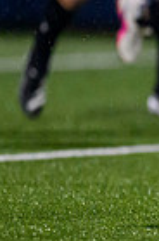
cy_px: 34
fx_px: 12703
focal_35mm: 1908
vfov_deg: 1.1
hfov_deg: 0.7
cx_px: 424
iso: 8000
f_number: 3.2
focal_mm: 400
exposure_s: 1/2000
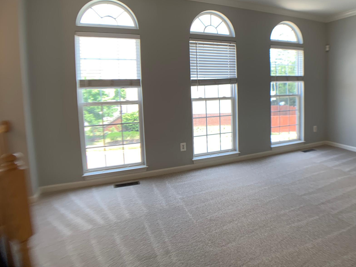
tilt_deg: -4.1
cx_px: 233
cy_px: 112
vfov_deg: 41.7
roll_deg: +1.6
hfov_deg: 53.1
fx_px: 350
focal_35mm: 34
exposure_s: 1/120
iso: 25
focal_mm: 4.25
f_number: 1.8
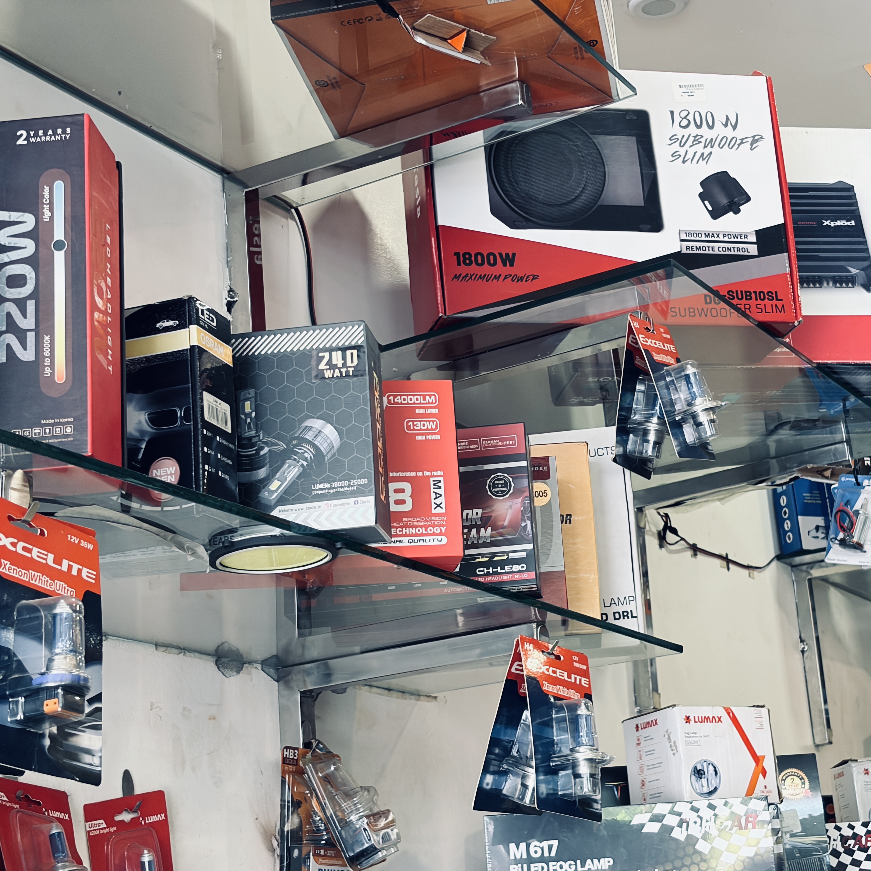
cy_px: 439
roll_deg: +5.9
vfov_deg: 27.7
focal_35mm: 62
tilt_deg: +17.2
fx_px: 1765
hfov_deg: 27.7
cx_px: 509
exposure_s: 1/50
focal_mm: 5.96
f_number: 1.6
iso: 125
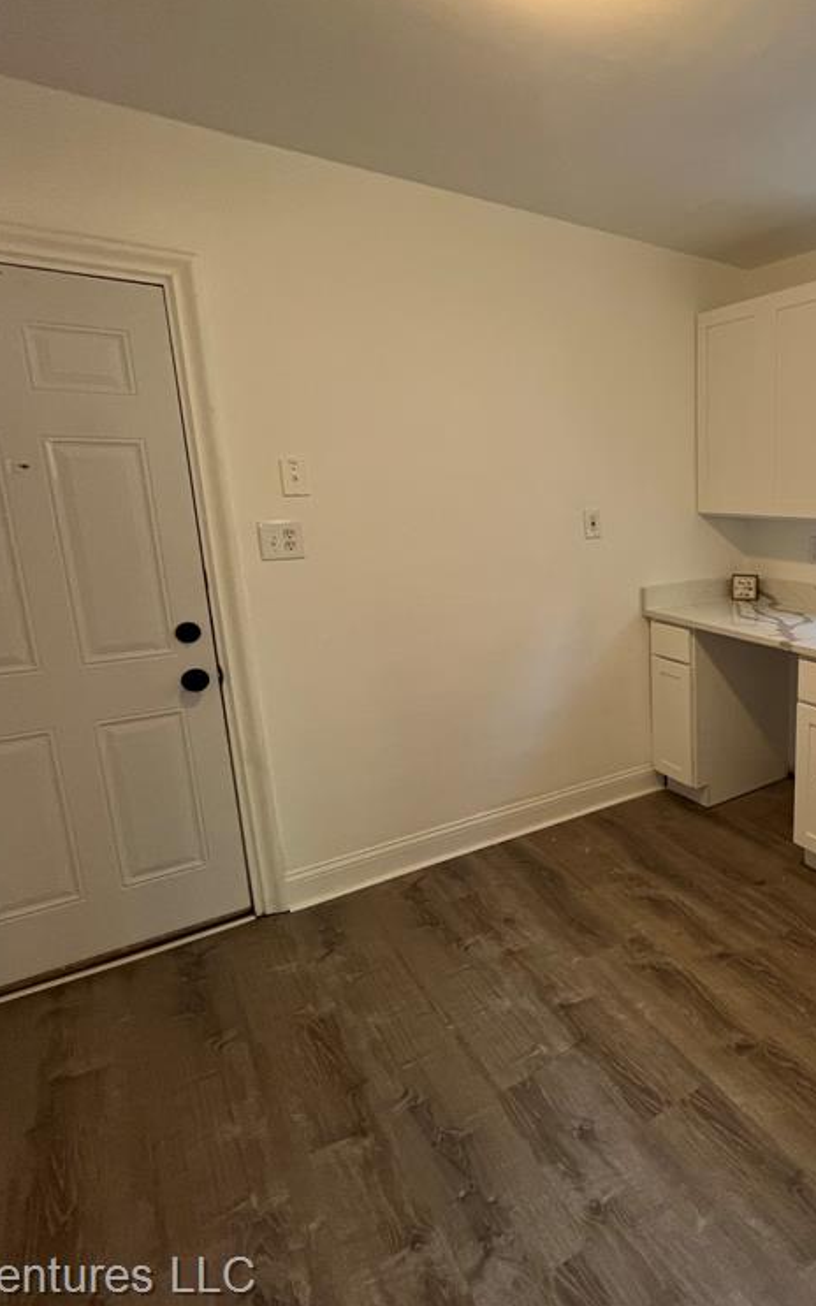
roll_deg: +0.2
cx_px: 712
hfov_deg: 55.2
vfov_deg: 88.0
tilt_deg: -12.3
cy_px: 635
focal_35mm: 19
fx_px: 676
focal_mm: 1.57
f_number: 1.8
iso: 250
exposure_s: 1/60
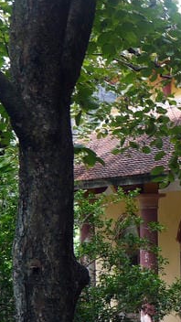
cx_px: 418
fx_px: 887
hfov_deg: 10.3
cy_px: 172
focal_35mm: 104
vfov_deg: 20.6
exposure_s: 1/125
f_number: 4
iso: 160
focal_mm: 14
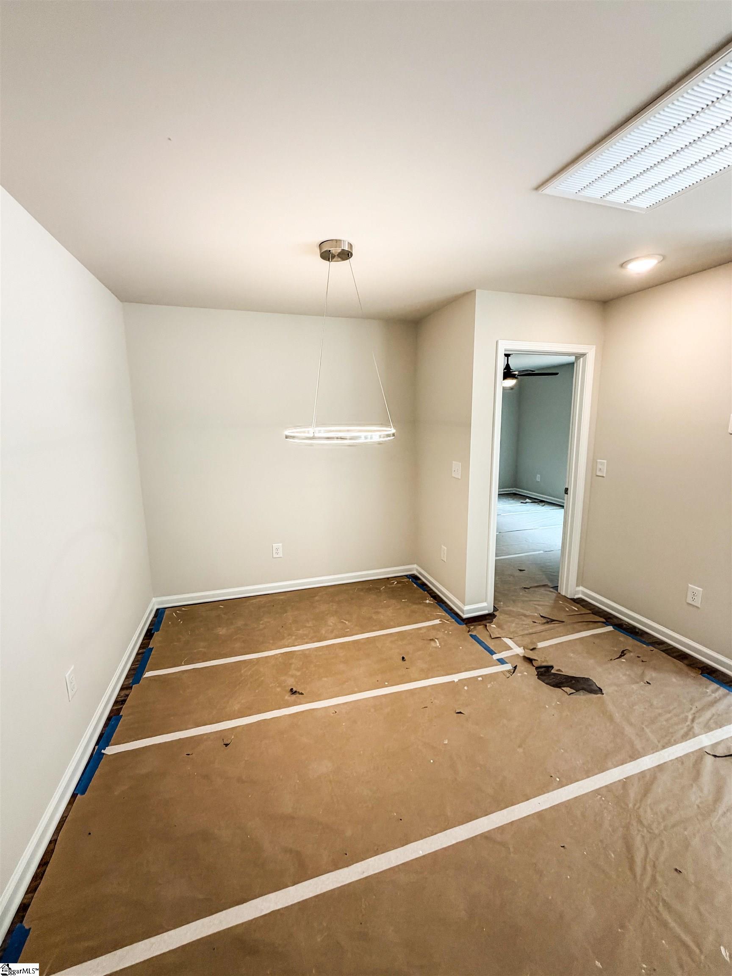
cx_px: 366
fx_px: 395
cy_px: 488
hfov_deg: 85.7
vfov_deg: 102.1
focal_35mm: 14
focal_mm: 2.22
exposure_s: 1/120
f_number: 2.2
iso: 160
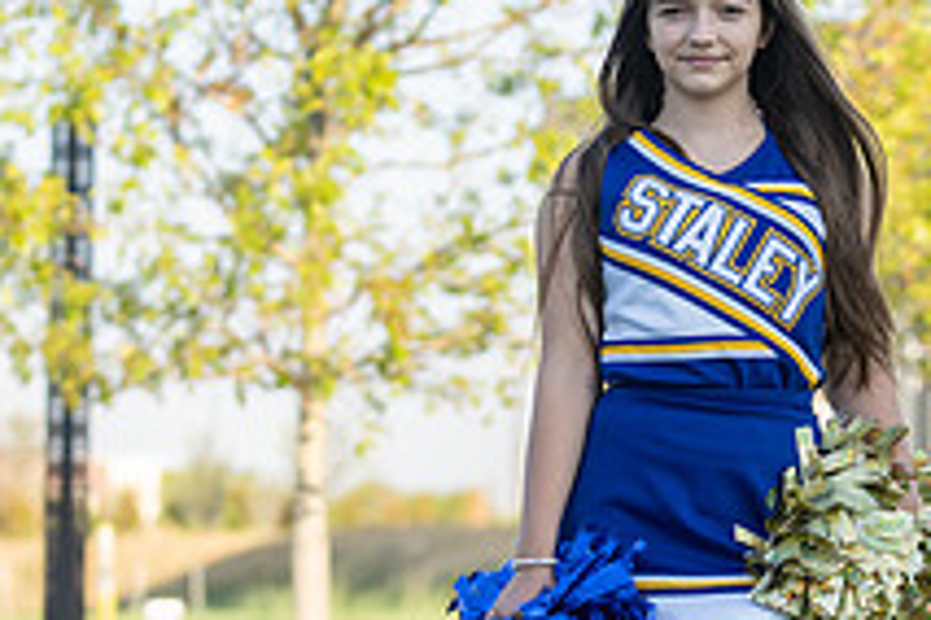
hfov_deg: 10.7
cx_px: 695
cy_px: 579
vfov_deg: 7.2
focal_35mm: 191
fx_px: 4939
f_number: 3.2
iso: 100
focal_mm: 70
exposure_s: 1/400
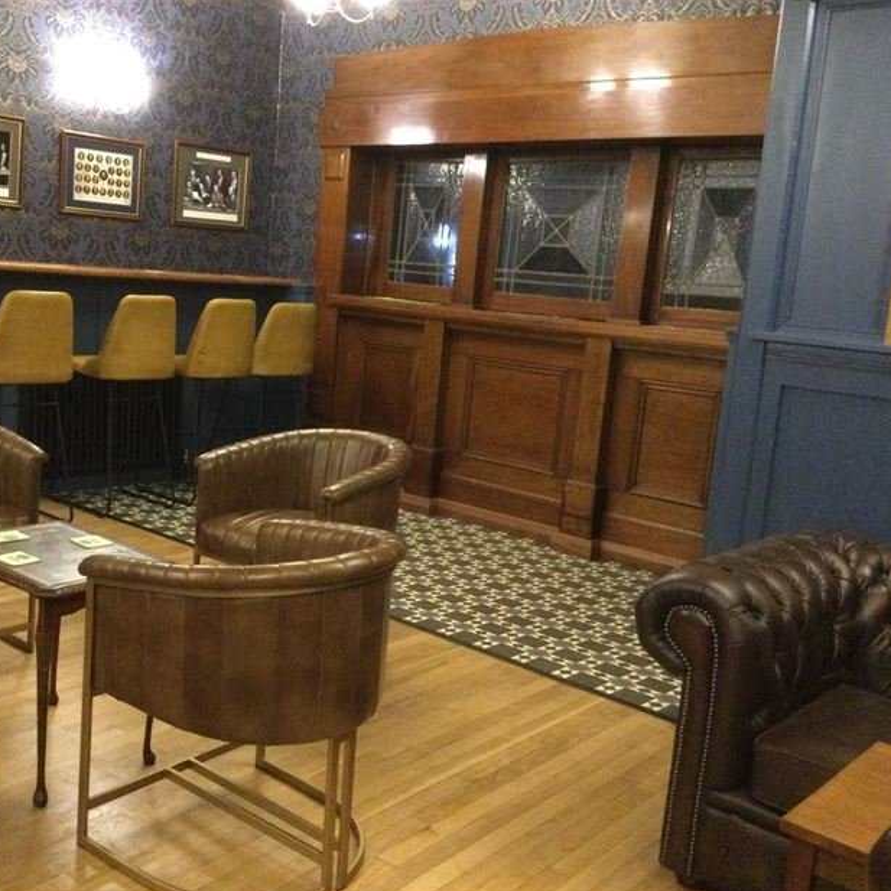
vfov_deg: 44.9
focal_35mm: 37
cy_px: 450
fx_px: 1077
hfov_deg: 44.6
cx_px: 338
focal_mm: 3.3
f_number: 2.4
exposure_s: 1/17
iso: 640
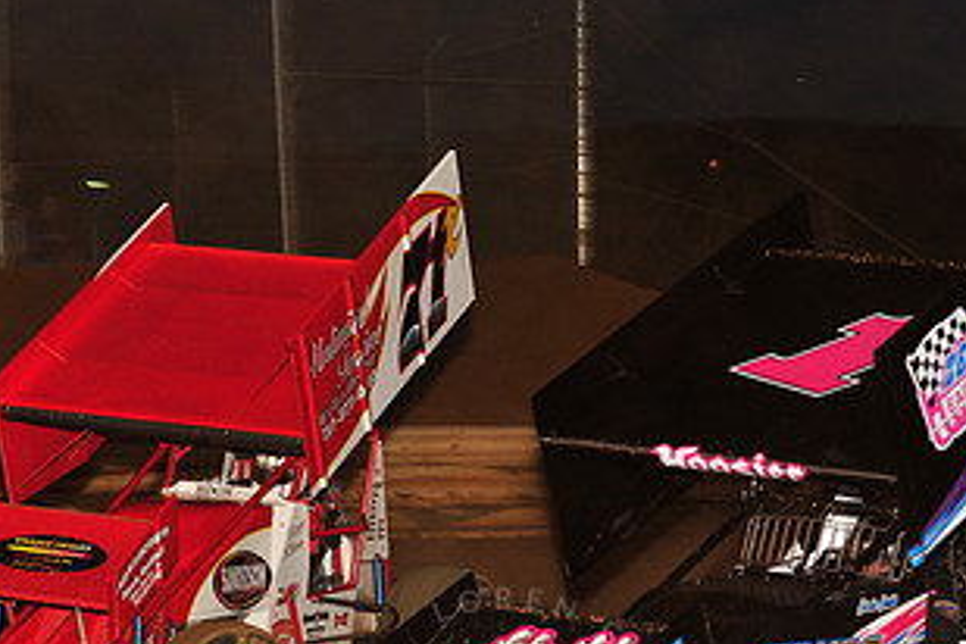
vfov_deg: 9.1
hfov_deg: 13.7
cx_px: 503
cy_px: 488
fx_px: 4025
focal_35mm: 150
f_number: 6.3
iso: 640
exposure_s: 1/250
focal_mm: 80
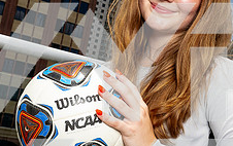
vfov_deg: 17.2
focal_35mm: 76
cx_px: 169
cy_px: 63
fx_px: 483
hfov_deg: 26.8
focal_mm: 25
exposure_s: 1/250
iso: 100
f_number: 11
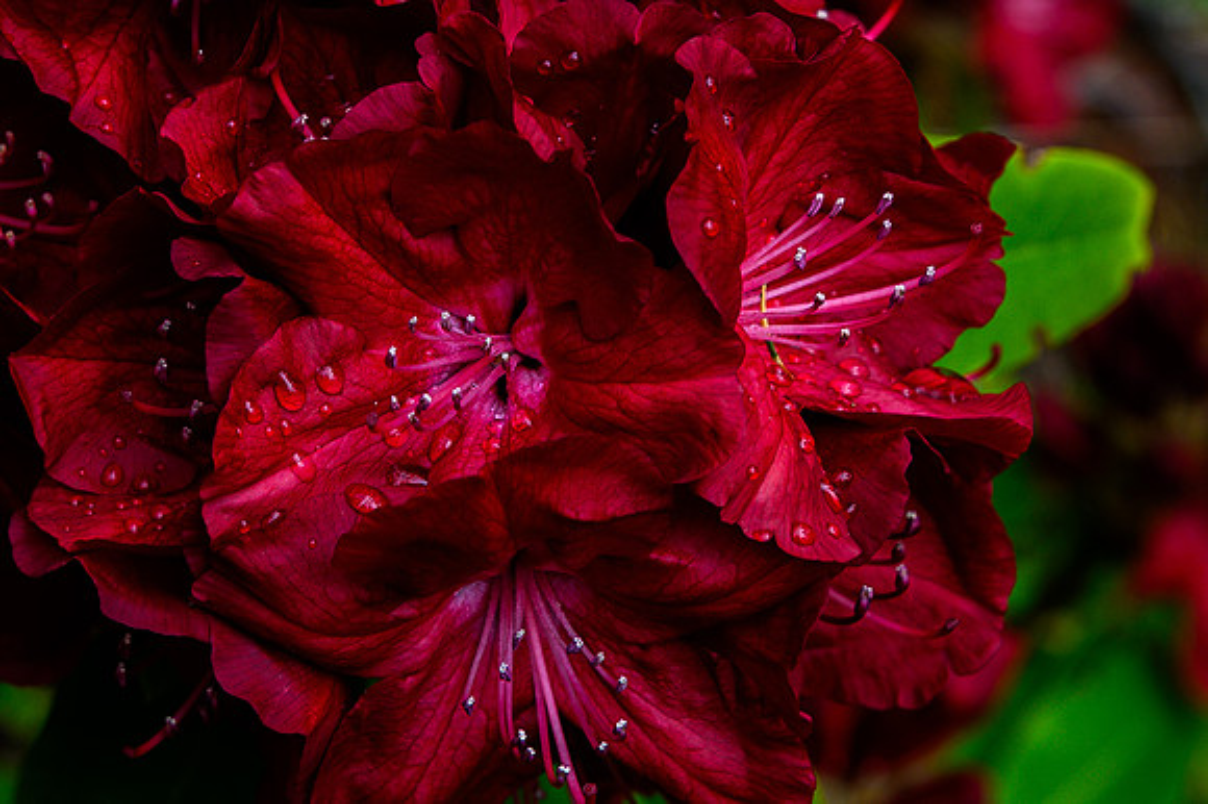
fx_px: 5053
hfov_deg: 13.6
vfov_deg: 9.0
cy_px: -37
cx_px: 330
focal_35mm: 151
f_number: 8
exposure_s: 1/125
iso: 200
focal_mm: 72
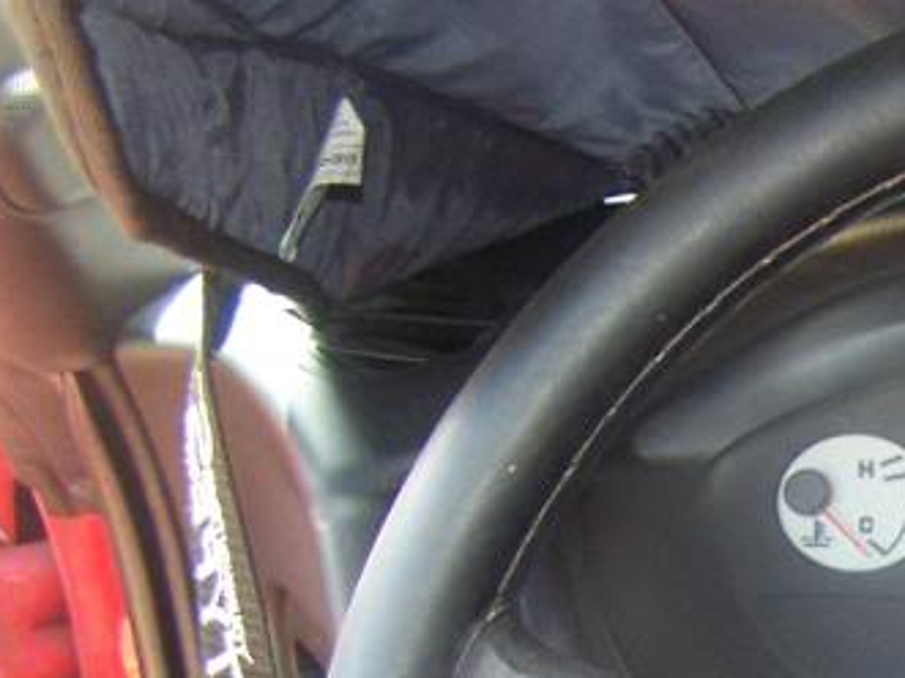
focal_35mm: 116
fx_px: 3032
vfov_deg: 12.3
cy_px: 905
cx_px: 1373
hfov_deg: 15.6
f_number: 2.8
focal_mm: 6.3
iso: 140
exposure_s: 1/60
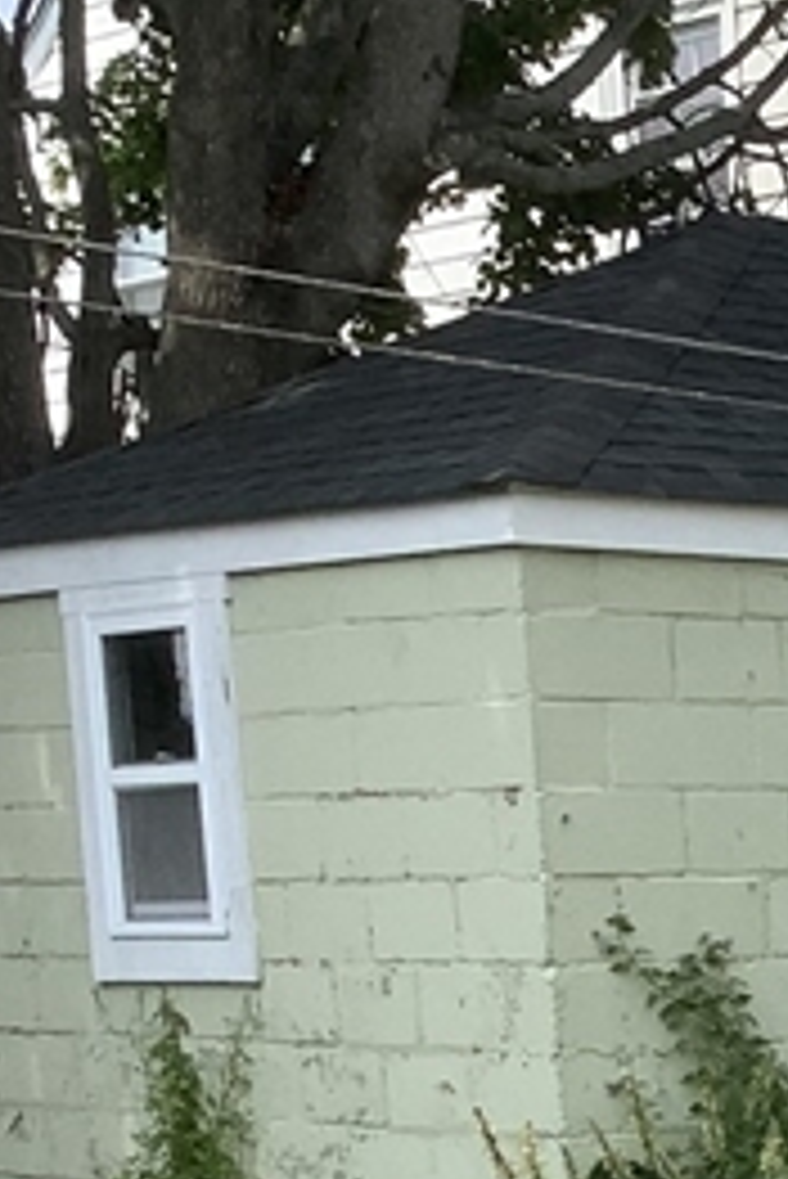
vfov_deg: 15.4
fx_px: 4131
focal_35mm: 126
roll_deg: +2.4
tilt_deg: -9.5
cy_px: 1606
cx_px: 1716
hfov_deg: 9.9
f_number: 2.4
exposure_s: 1/1164
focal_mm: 3.3
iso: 25
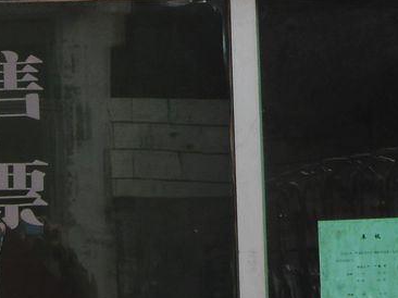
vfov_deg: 11.4
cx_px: 211
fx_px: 1471
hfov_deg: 15.4
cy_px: -35
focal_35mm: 128
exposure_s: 1/125
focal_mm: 6.6
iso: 80
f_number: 6.2
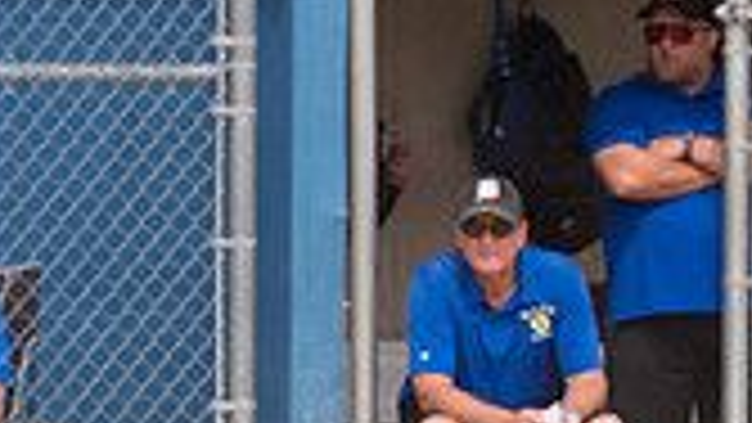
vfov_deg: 1.1
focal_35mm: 1092
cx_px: 1202
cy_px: 342
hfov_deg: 2.0
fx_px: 21778
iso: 320
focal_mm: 200
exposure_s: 1/1600
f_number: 5.6
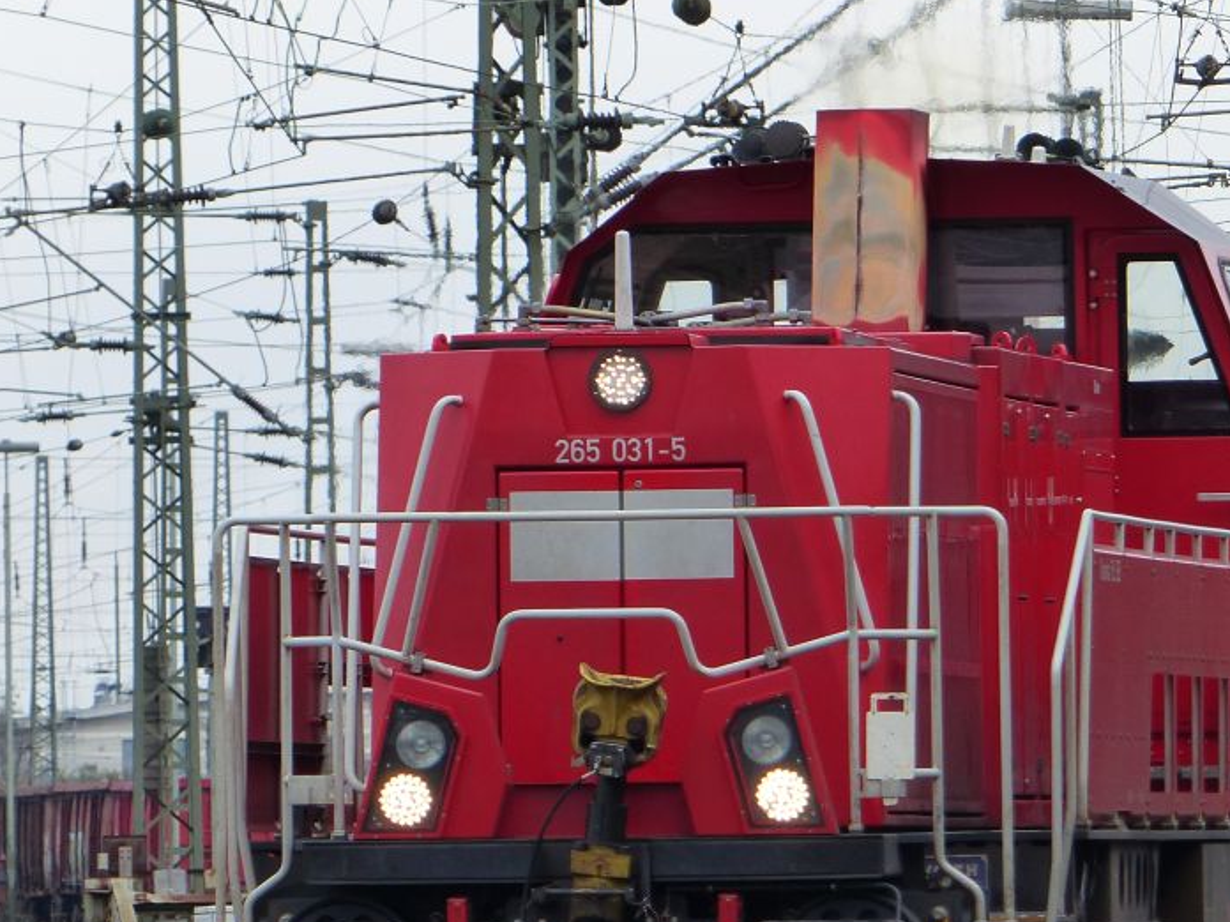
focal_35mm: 631
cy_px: 553
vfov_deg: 2.4
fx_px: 22421
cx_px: 684
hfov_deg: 3.1
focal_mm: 65.8
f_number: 4
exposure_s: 1/400
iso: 160
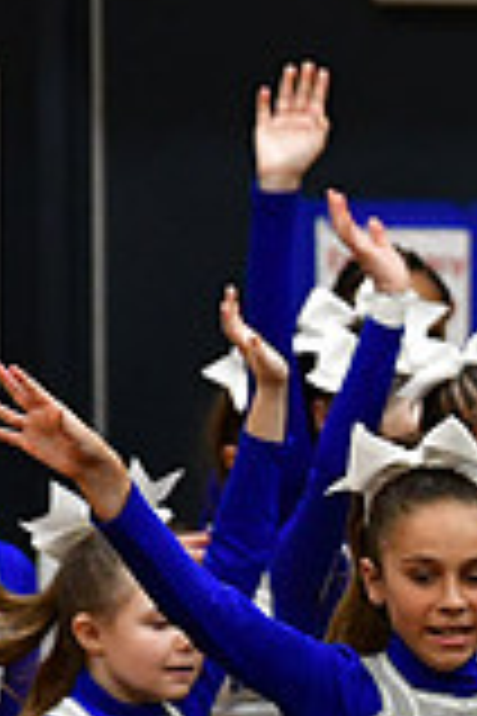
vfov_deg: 2.1
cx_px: 1242
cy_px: 835
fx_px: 19555
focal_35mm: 984
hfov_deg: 1.4
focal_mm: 180
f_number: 3.5
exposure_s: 1/500
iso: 4000
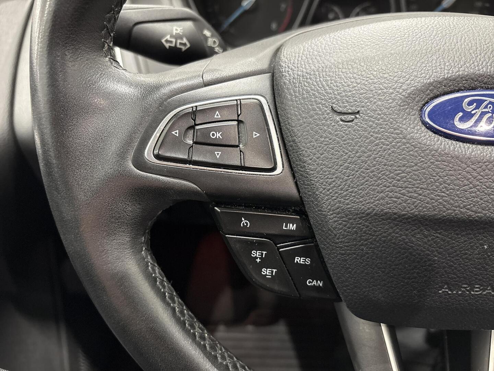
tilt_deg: -32.7
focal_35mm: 26
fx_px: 371
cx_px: 247
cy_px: 186
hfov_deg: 67.3
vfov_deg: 53.1
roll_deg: +1.6
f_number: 1.6
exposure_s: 1/40
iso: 640
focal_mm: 5.96
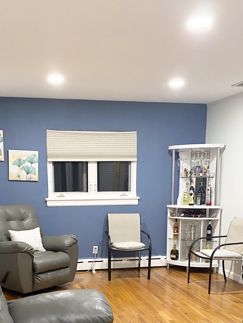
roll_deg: +0.6
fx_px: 430
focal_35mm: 46
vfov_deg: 39.6
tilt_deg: -11.3
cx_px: 90
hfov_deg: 31.4
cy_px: 259
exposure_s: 1/60
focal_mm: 4.25
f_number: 1.8
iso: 200
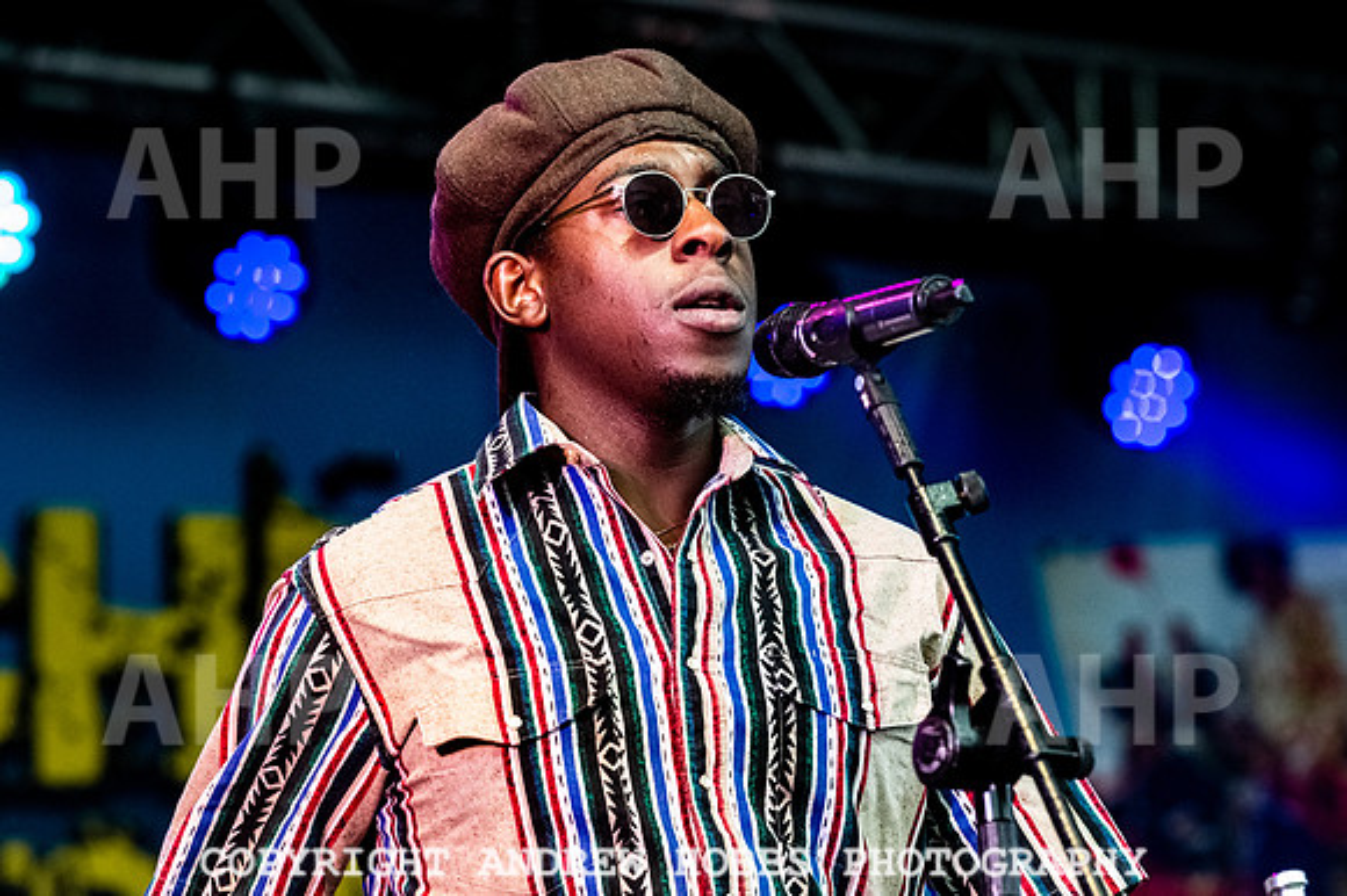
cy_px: 448
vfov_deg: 6.9
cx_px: 674
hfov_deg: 10.3
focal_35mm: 200
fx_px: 7479
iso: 6400
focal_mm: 200
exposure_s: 1/640
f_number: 5.6
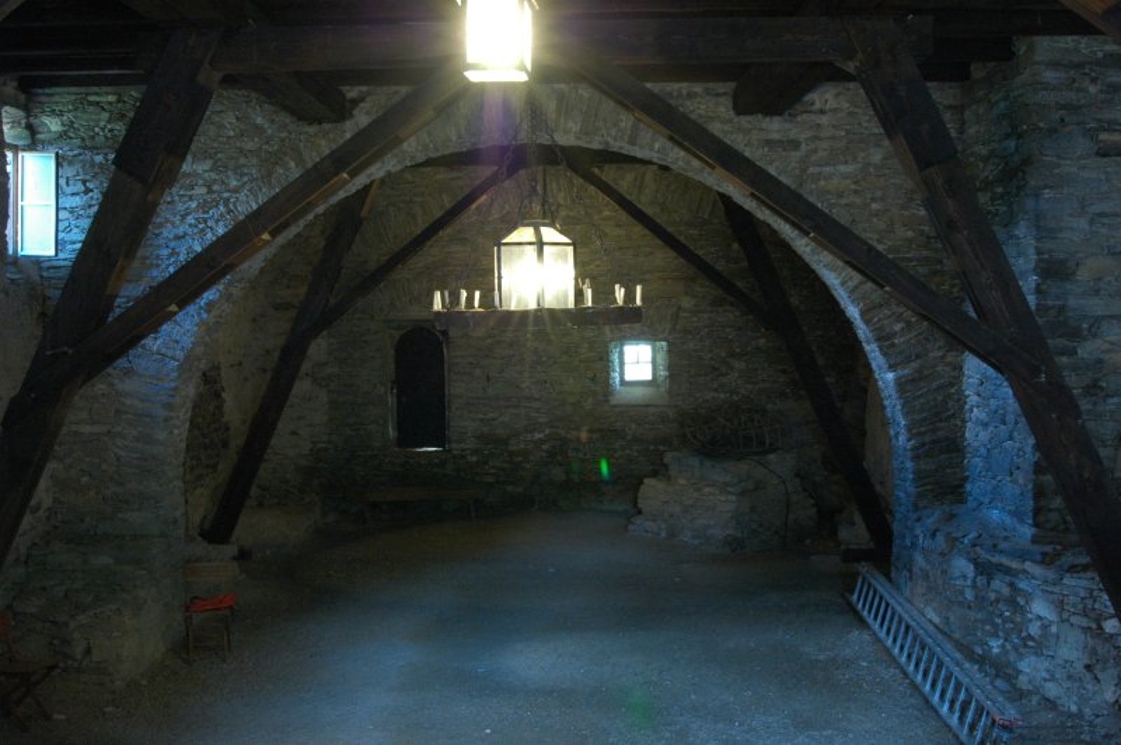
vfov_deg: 31.8
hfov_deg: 46.4
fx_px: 1307
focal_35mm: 42
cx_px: 560
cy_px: 372
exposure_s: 1.6
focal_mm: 28
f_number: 14
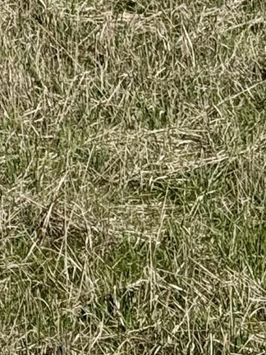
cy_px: -537
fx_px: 2623
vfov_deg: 7.2
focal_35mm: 256
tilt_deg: +0.9
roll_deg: +0.8
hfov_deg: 5.6
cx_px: -338
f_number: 1.78
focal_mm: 6.76
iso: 80
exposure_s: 1/11364
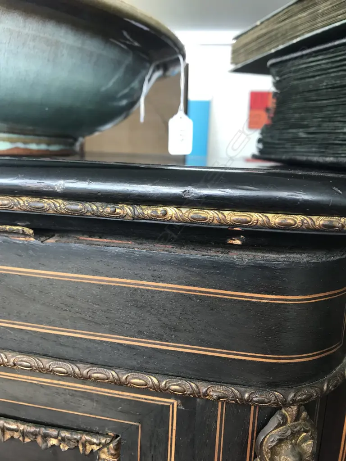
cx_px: 173
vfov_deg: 63.4
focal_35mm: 28
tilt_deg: -10.2
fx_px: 373
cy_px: 230
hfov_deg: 49.7
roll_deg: -0.9
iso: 40
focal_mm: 3.99
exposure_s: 1/100
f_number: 1.8
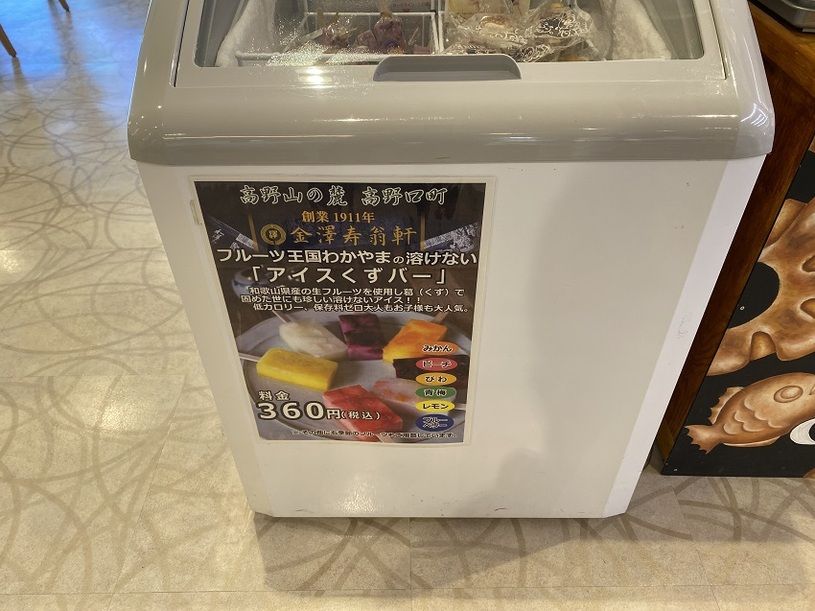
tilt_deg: -40.4
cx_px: 408
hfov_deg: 67.3
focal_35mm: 26
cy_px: 306
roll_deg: +1.1
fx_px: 612
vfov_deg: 53.1
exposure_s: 1/60
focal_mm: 4.25
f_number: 1.8
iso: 64
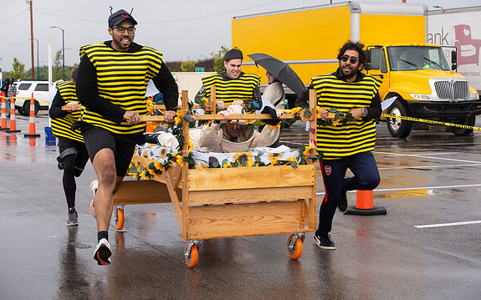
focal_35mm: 72
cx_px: 239
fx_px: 944
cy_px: 143
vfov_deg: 18.1
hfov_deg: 28.6
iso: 400
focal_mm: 70
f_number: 7.1
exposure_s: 1/500
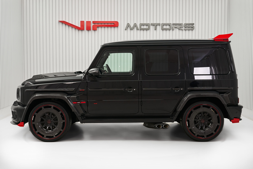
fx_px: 302
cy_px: 84
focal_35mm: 43
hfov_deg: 45.4
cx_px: 126
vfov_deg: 31.2
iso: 400
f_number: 9
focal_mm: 43
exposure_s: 1/15
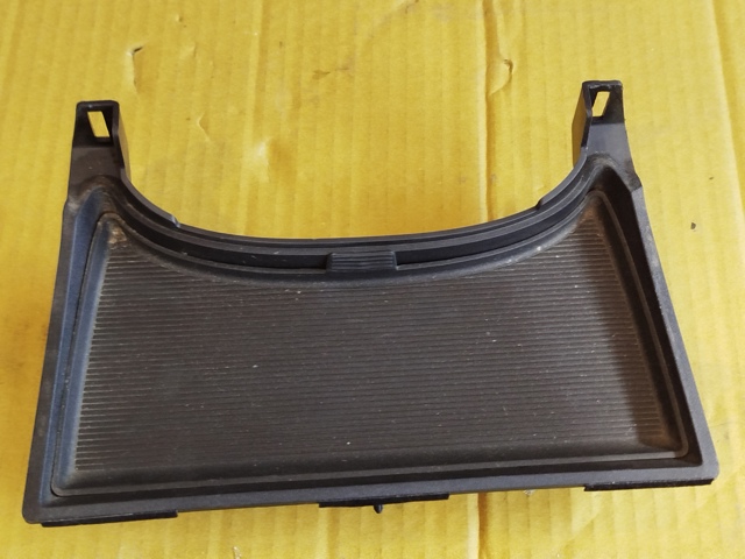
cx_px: 372
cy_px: 280
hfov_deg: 39.7
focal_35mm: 48
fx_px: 1033
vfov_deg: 30.3
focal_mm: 5.31
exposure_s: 1/33
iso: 400
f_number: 1.7
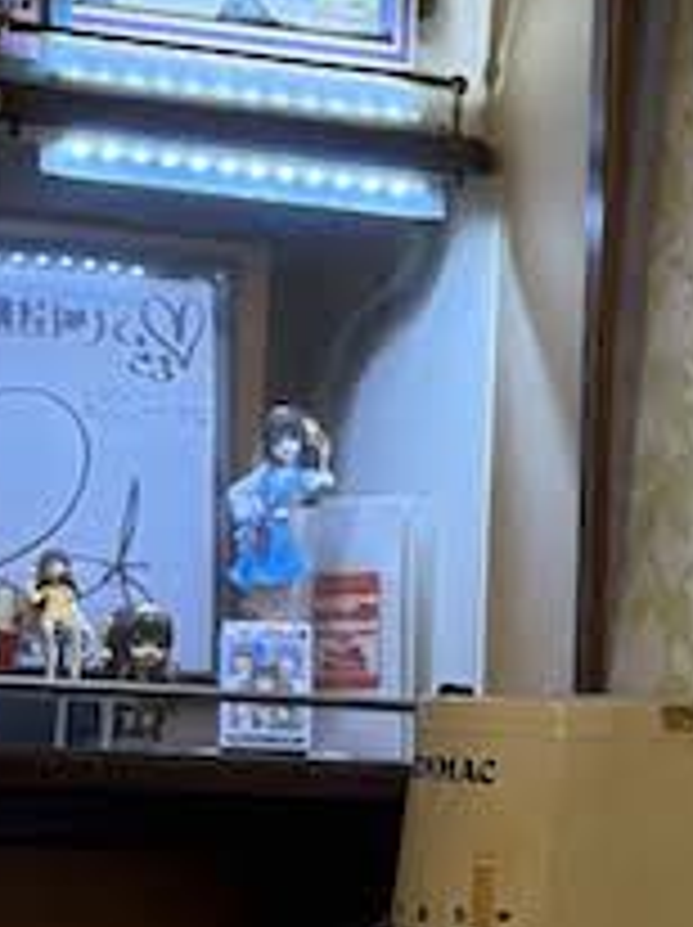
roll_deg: -2.2
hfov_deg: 7.3
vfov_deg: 9.5
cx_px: 558
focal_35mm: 202
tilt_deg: +13.3
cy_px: -482
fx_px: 5403
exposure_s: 1/120
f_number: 1.6
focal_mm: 5.96
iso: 160
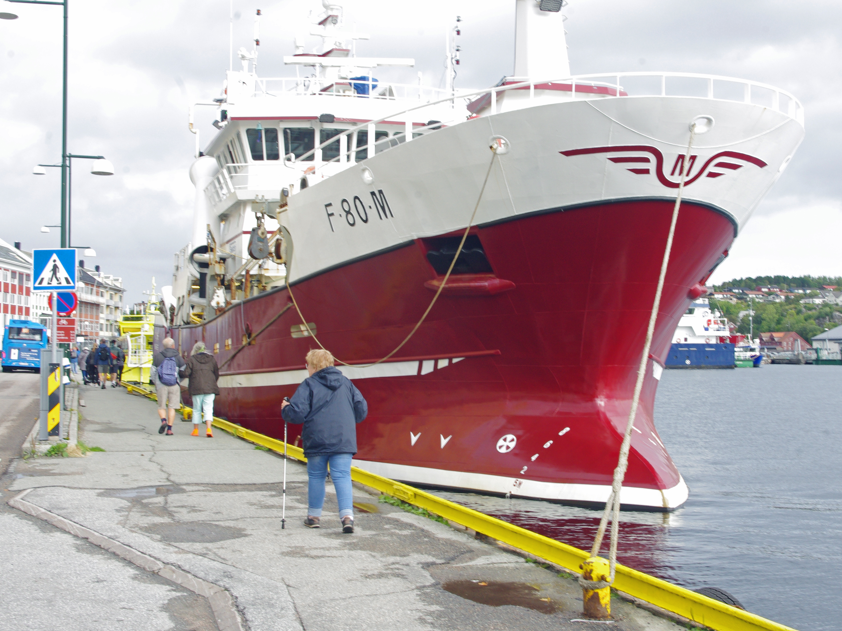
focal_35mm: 50
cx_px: 459
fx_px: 1216
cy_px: 316
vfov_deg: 29.1
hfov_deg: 38.2
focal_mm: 30.63
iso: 400
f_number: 11
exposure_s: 1/60
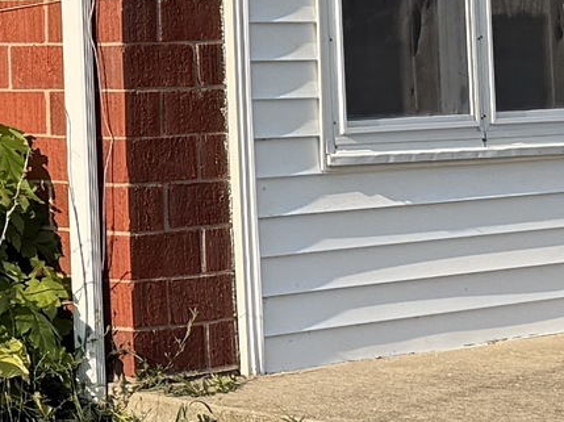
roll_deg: +1.7
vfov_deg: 8.4
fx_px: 2800
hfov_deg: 11.2
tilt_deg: +5.9
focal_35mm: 172
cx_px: -162
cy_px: -238
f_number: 1.78
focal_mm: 6.76
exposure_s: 1/2703
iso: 80
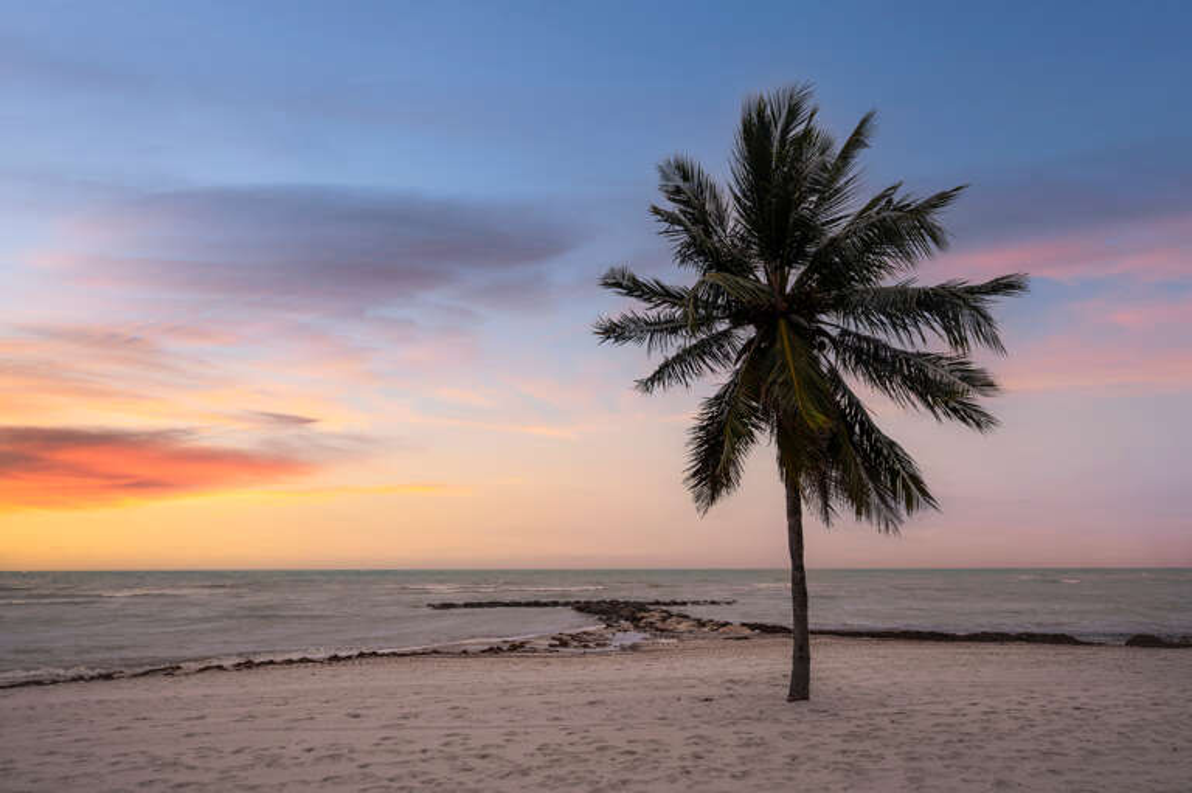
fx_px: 579
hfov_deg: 91.7
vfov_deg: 68.8
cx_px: 596
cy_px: 396
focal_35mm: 18
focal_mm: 17.5
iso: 160
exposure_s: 1/1250
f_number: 9
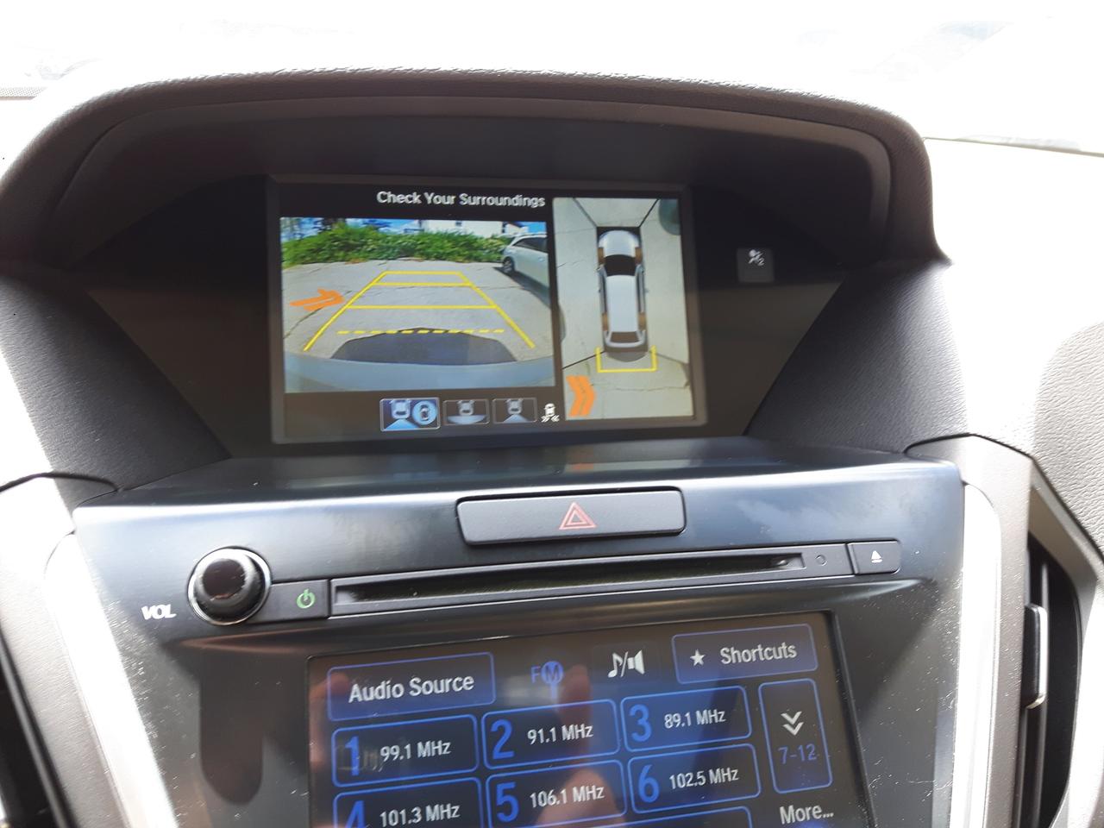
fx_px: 989
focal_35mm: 31
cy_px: 414
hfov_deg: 58.4
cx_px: 552
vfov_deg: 45.4
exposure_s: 1/50
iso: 40
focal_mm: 3.7
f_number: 1.9
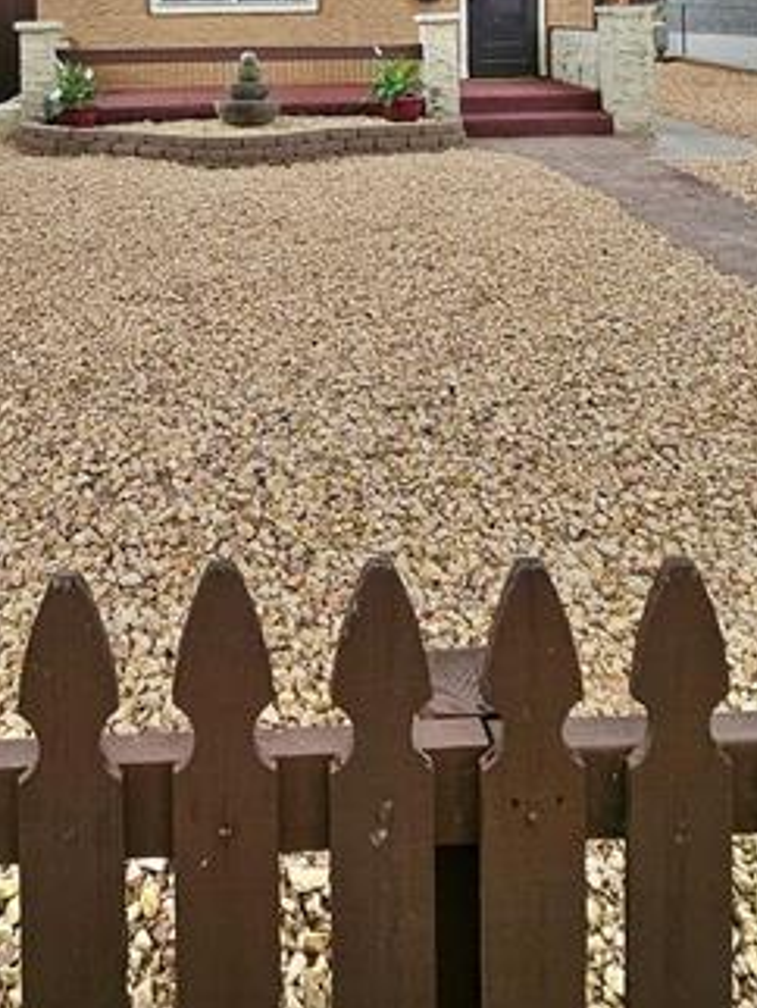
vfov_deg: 48.9
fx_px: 903
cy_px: 22
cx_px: 244
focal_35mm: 31
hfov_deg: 44.7
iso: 32
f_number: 2.2
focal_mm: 1.7
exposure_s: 1/228
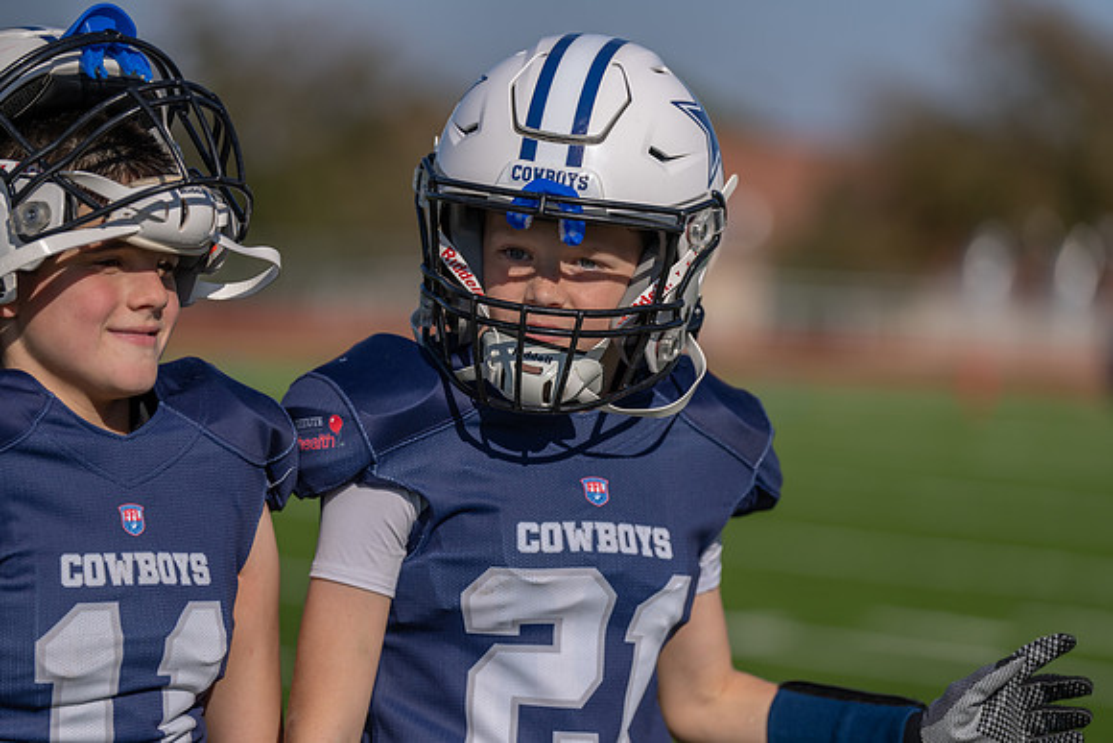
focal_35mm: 157
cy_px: 372
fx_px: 4855
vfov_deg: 8.7
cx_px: 556
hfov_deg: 13.1
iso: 100
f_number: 2.8
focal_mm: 157
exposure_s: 1/4000
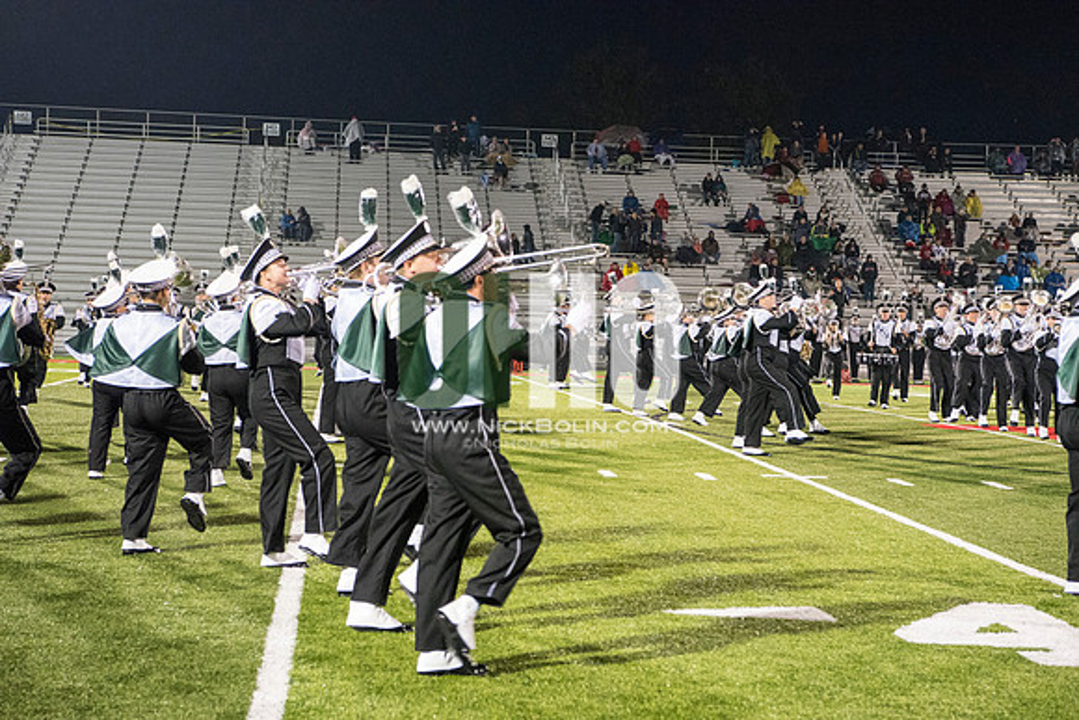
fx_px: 2098
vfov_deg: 19.5
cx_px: 540
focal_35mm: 70
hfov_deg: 28.8
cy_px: 360
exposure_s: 1/200
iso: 5000
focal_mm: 70
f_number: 5.6
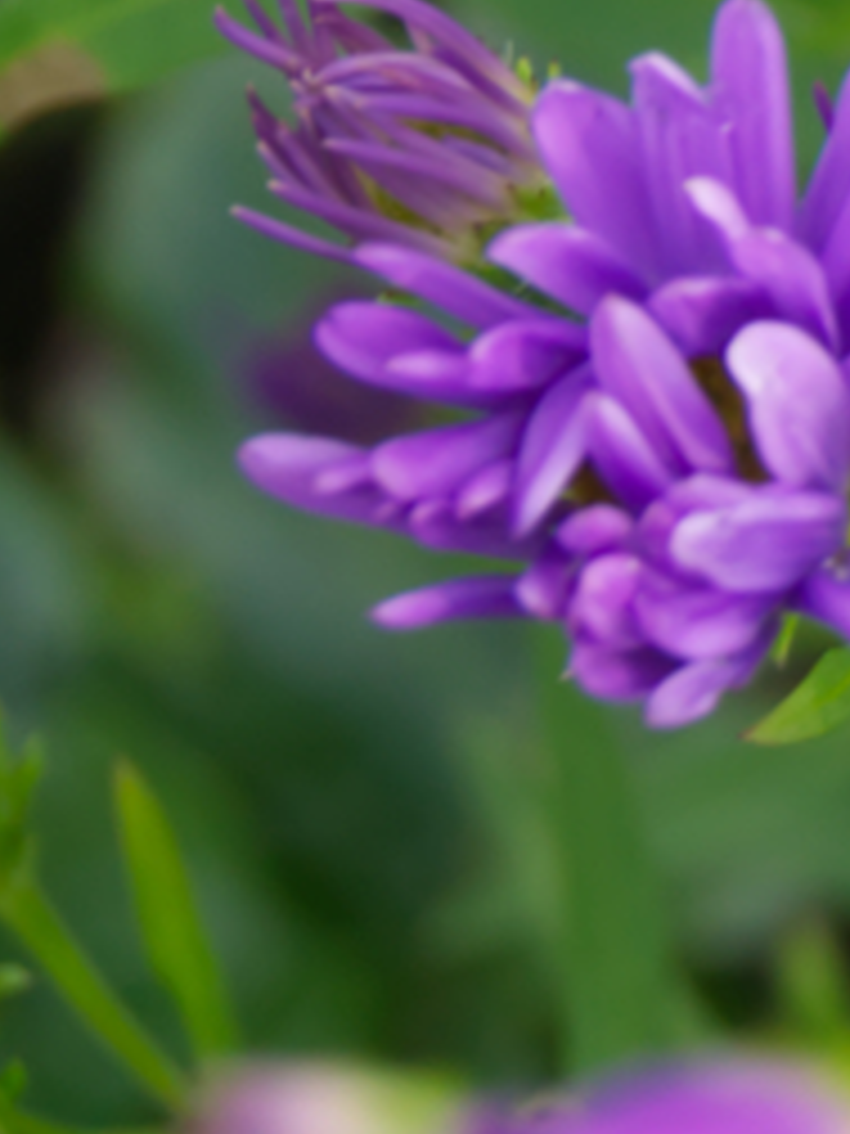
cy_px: -405
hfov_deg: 3.8
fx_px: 12352
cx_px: 2352
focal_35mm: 377
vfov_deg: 5.2
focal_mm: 55
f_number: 10
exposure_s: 1/100
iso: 320
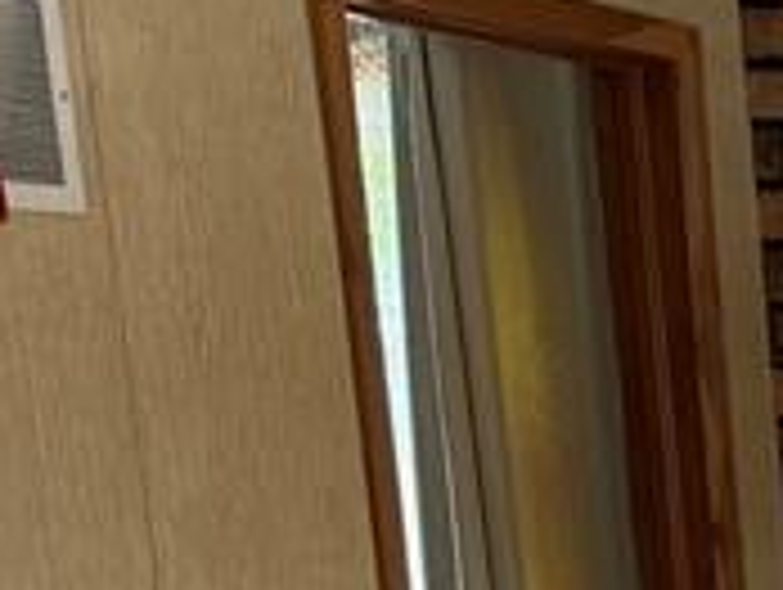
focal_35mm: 141
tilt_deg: -12.5
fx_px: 3194
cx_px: 2228
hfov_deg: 10.6
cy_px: 1171
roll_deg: -0.4
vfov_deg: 9.8
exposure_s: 1/218
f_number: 1.78
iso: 160
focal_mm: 6.76
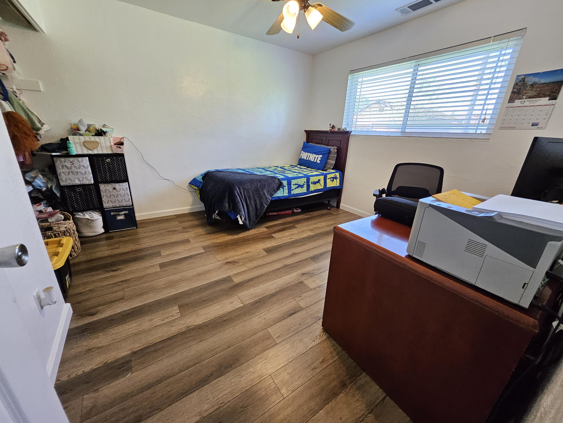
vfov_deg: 89.9
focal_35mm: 13
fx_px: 211
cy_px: 212
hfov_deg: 106.2
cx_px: 282
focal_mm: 1.74
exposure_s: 1/60
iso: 320
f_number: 2.2
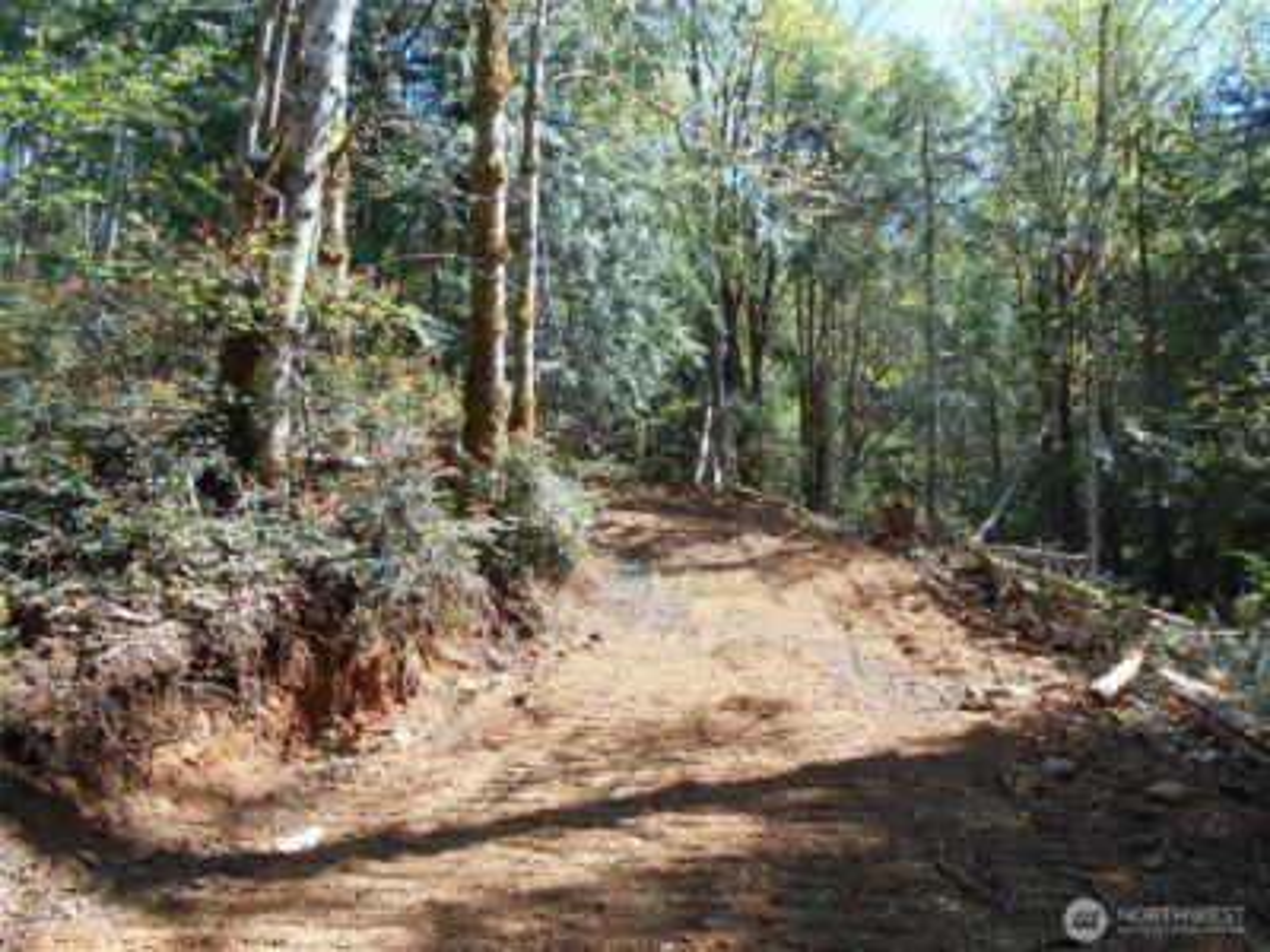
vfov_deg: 53.1
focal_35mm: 26
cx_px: 635
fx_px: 954
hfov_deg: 67.3
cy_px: 476
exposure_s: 1/200
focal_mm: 4.6
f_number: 3.2
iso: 80
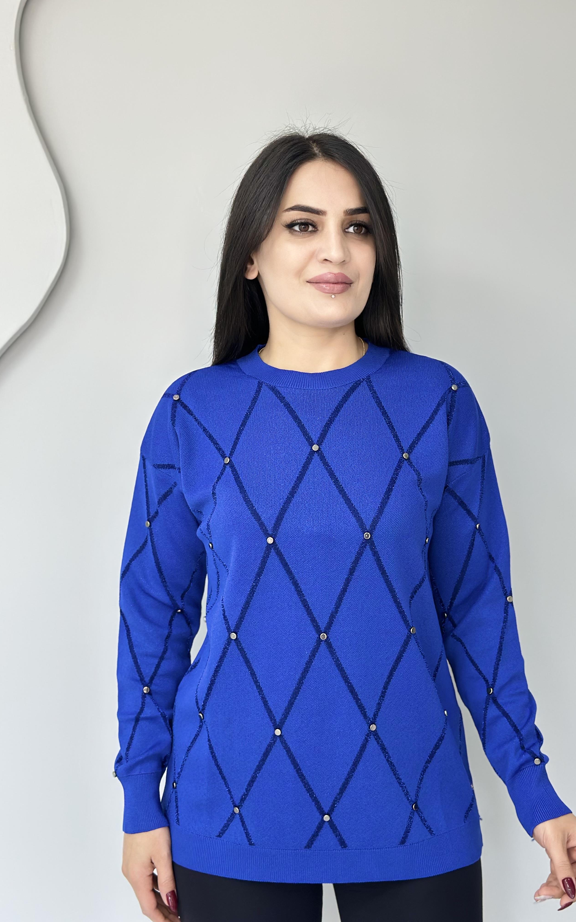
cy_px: 460
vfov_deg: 39.6
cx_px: 323
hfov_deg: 25.3
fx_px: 1281
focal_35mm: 51
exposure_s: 1/100
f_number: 1.78
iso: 125
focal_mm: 6.86
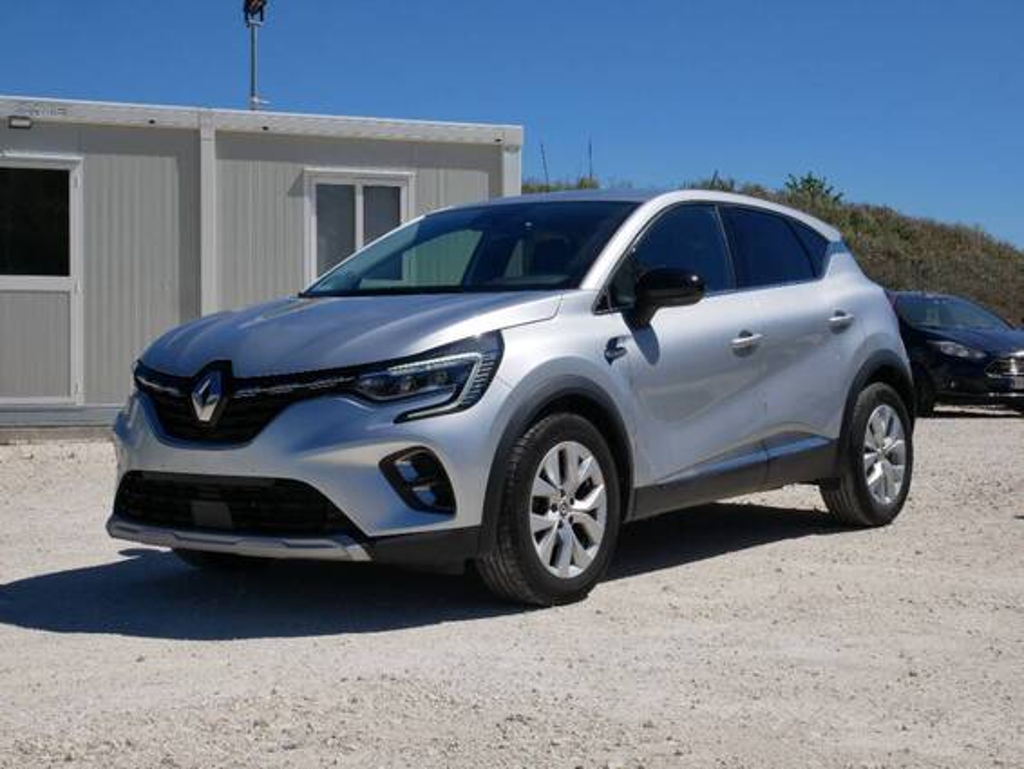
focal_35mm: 56
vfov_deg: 26.1
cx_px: 512
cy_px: 384
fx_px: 1657
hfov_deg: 34.3
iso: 200
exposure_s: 1/640
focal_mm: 28
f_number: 11
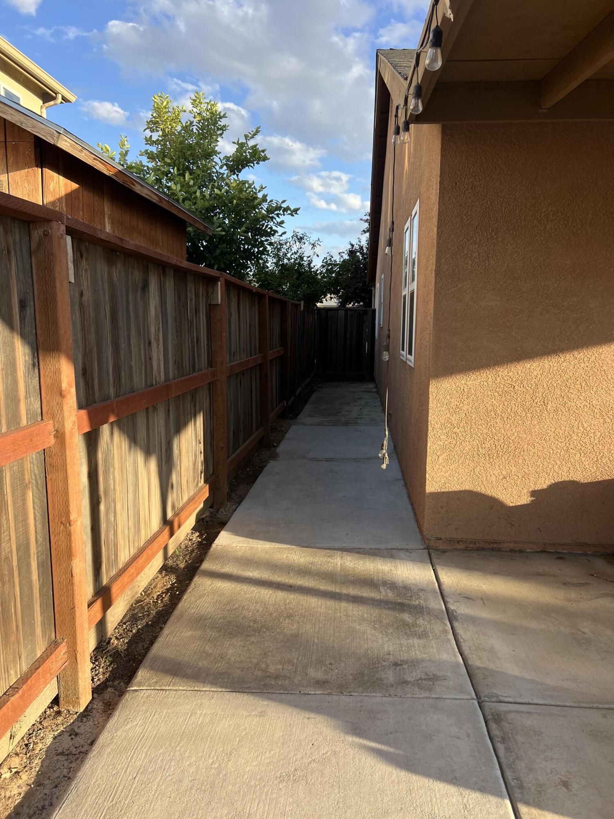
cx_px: 307
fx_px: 615
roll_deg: -1.2
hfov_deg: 53.1
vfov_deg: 67.3
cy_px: 410
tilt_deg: -7.8
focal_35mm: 26
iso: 50
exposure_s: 1/853
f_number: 1.5
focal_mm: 5.7
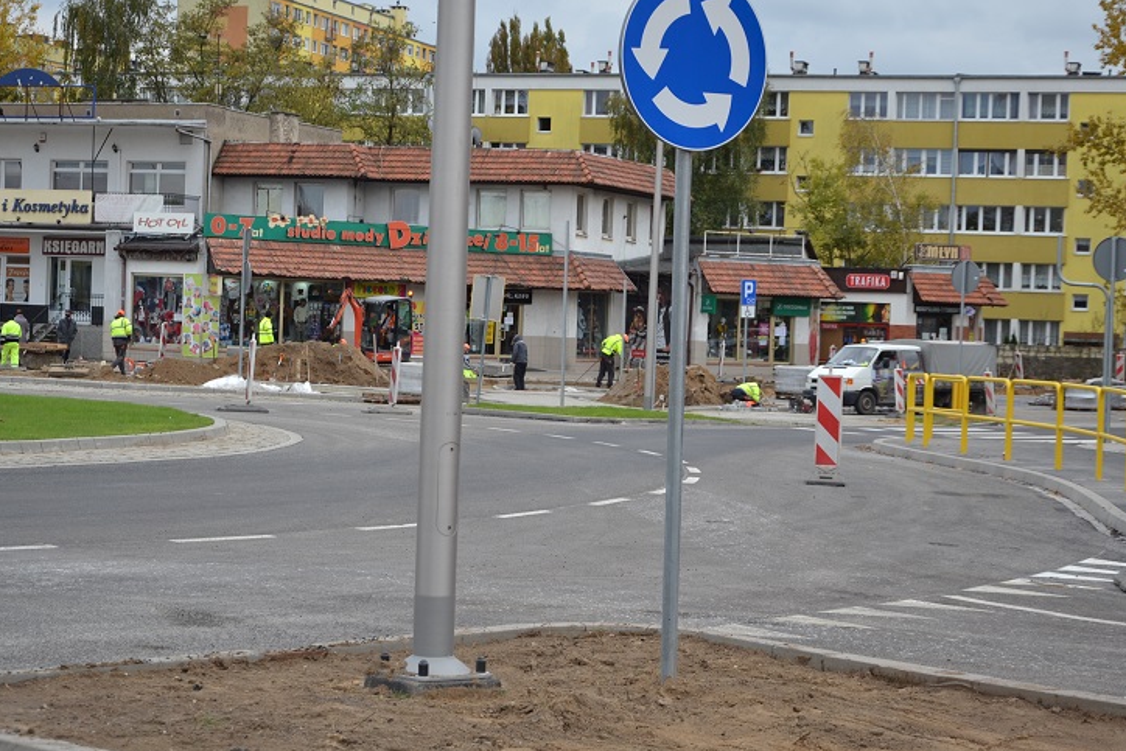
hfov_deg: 27.1
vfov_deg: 18.3
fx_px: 2332
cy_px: 352
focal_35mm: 75
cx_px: 566
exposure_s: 1/125
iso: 160
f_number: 5.6
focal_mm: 45
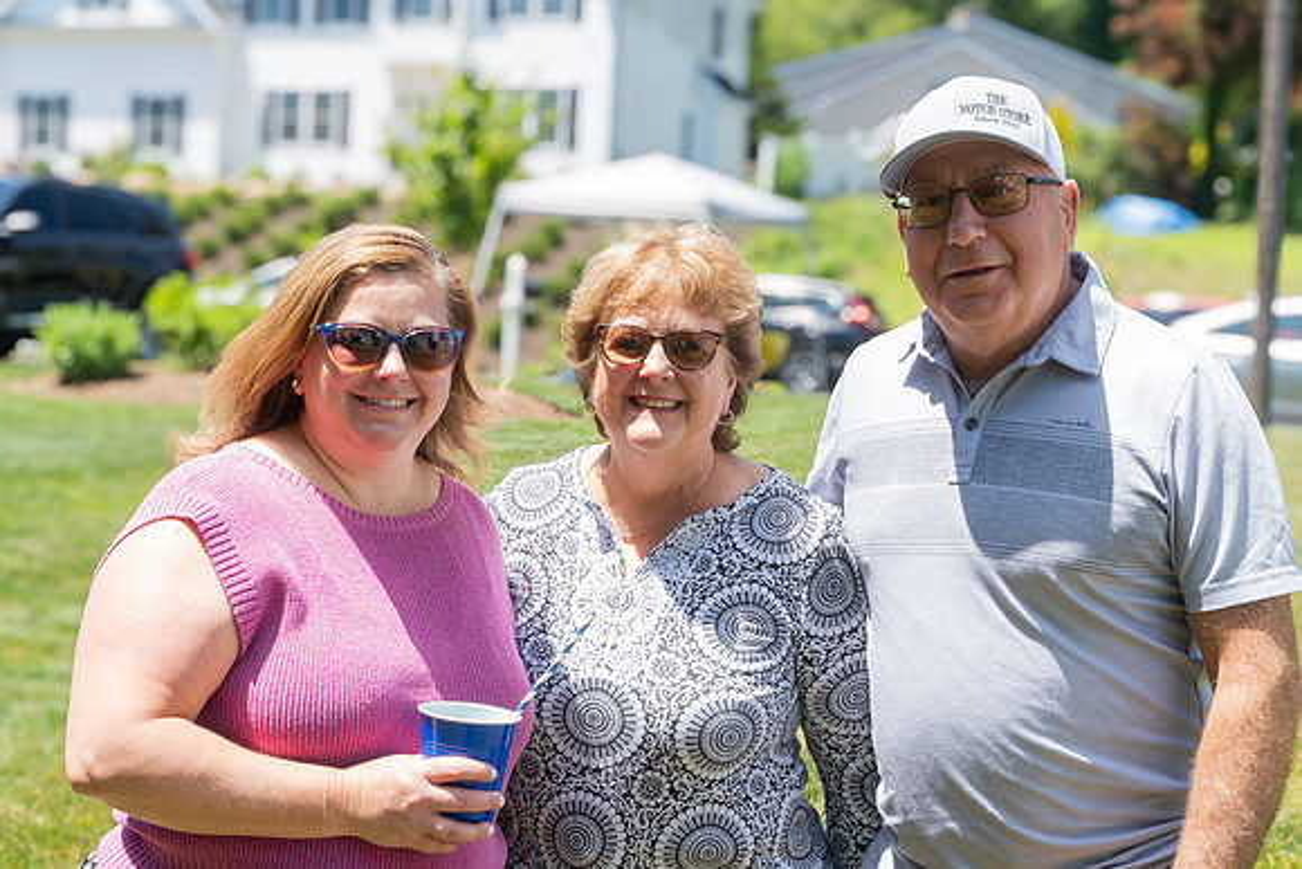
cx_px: 651
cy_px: 434
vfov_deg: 22.6
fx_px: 2170
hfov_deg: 33.4
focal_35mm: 60
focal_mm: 40
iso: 640
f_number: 11
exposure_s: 1/200
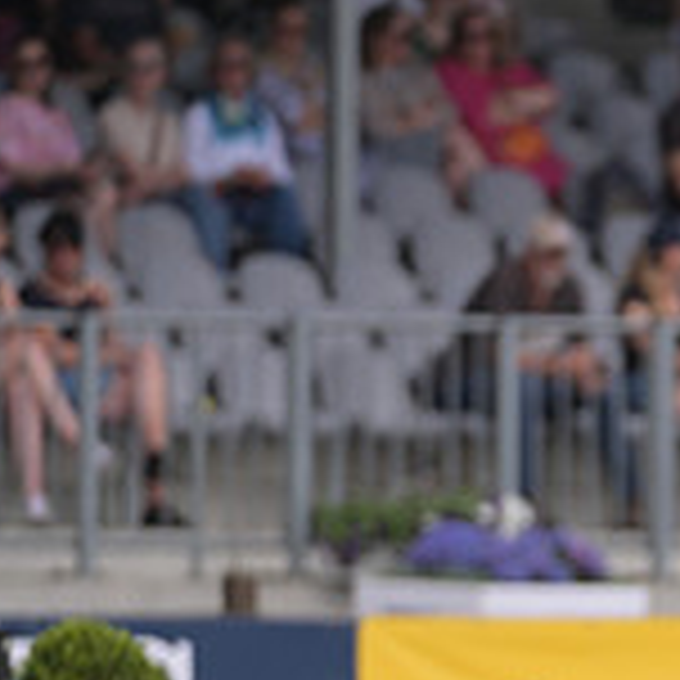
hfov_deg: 1.5
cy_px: 385
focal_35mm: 1141
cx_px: 1234
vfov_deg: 1.5
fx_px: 25358
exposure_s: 1/1250
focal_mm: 350
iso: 250
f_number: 5
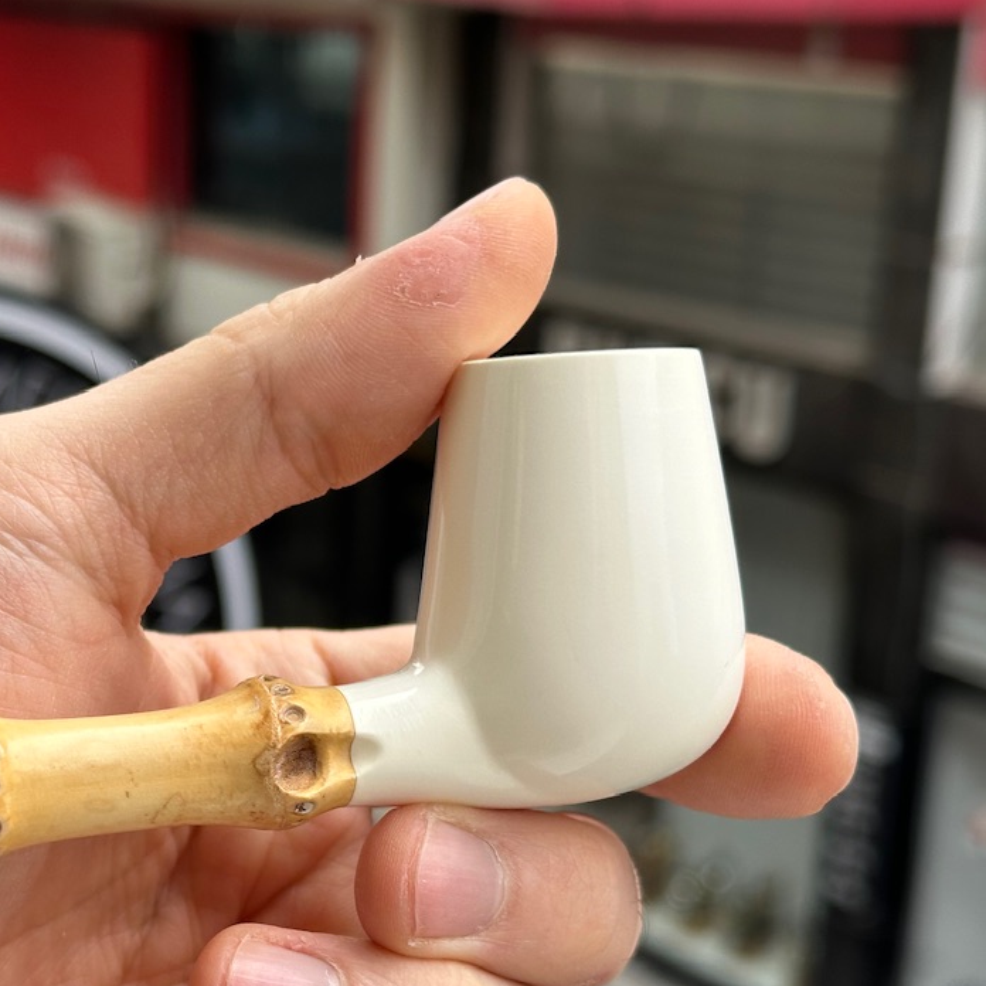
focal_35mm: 78
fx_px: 2514
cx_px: 91
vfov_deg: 22.1
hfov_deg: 21.7
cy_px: 674
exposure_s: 1/858
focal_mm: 6.86
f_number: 1.78
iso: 64
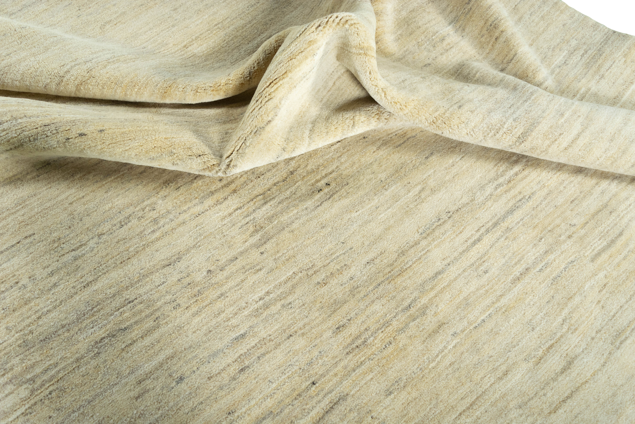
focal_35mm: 27
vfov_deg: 47.9
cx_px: 318
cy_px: 212
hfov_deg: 67.4
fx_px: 476
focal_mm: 18
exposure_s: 1/160
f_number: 4
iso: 640
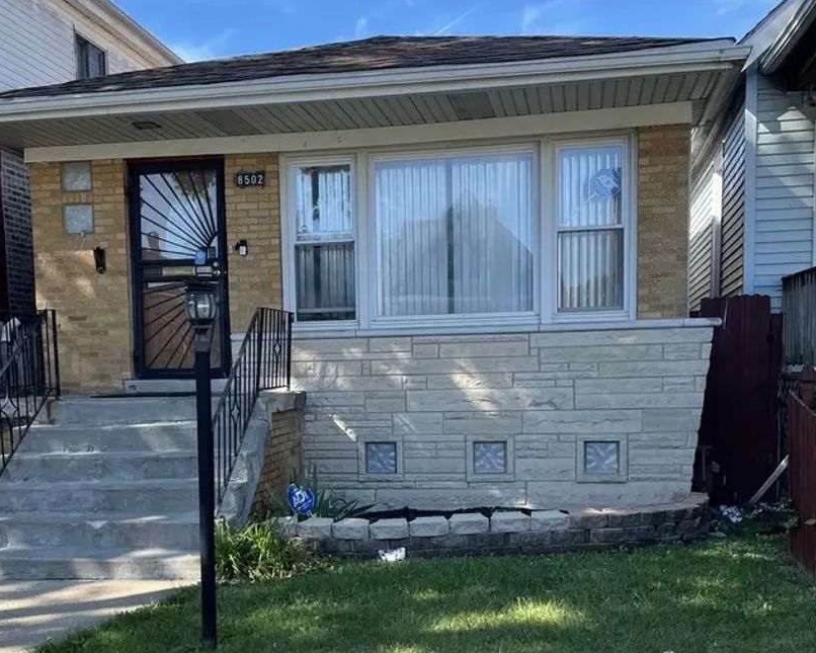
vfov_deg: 34.5
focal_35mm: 43
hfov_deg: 42.8
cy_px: 455
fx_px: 1039
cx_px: 370
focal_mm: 4.2
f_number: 1.6
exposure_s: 1/903
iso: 32
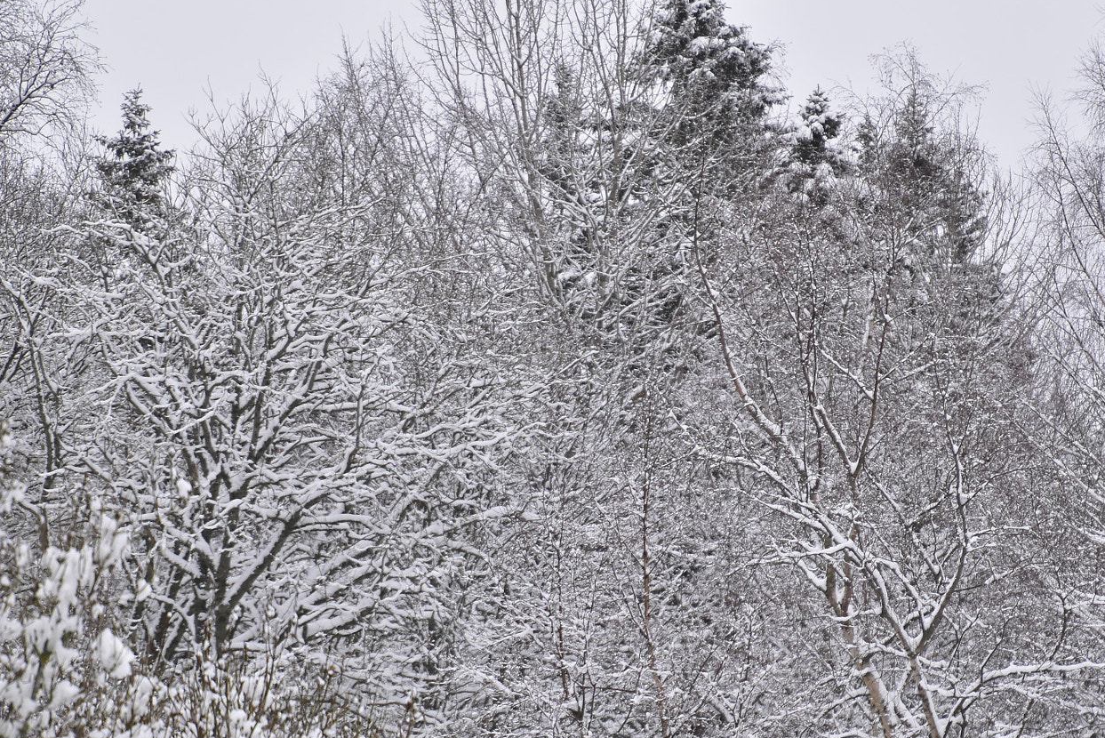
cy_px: 469
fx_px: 5097
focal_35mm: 166
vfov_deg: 8.3
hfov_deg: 12.4
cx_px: 582
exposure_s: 1/320
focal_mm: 86
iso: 1250
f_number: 6.3
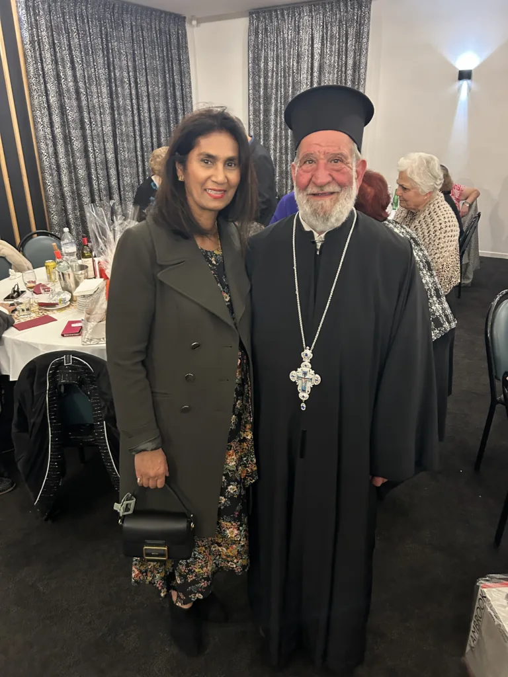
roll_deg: +1.4
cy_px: 338
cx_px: 254
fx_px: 509
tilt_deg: -21.5
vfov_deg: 67.3
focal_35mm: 26
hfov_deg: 53.1
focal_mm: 5.7
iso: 500
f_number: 1.5
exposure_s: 1/33
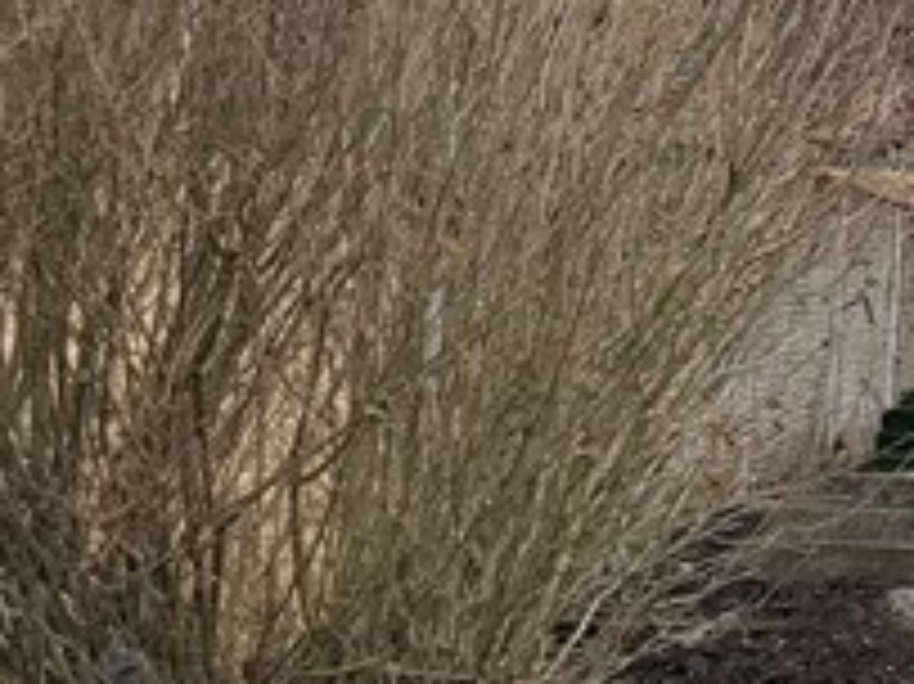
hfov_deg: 13.3
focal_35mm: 121
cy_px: 171
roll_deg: -0.3
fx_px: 3193
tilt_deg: +9.0
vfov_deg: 12.2
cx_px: 1999
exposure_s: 1/1075
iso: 80
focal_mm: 6.76
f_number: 1.78
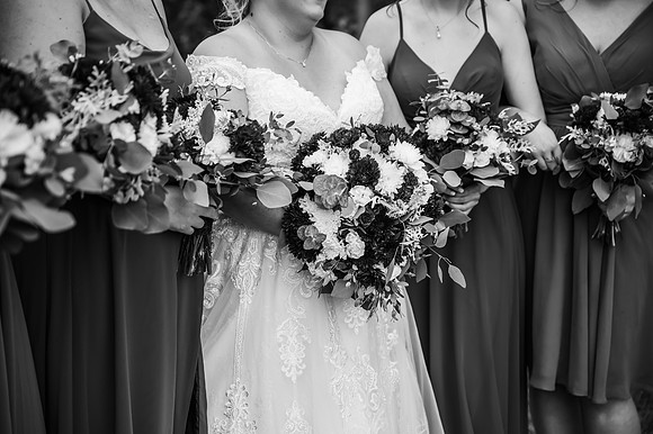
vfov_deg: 19.4
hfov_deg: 28.9
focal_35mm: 70
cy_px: 217
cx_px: 326
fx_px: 1269
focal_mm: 70
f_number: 3.2
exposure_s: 1/1000
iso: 200
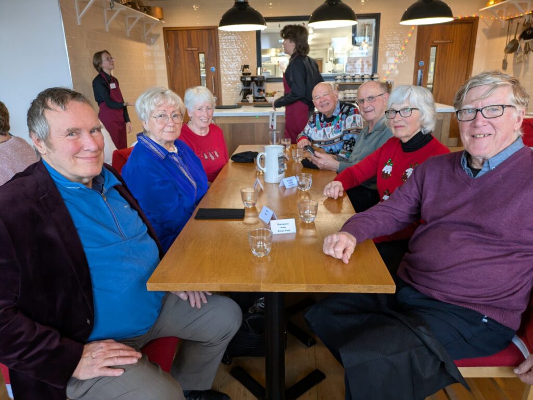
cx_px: 266
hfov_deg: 69.4
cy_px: 200
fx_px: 385
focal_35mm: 25
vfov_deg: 54.9
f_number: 1.89
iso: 380
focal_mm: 5.43
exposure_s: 1/100
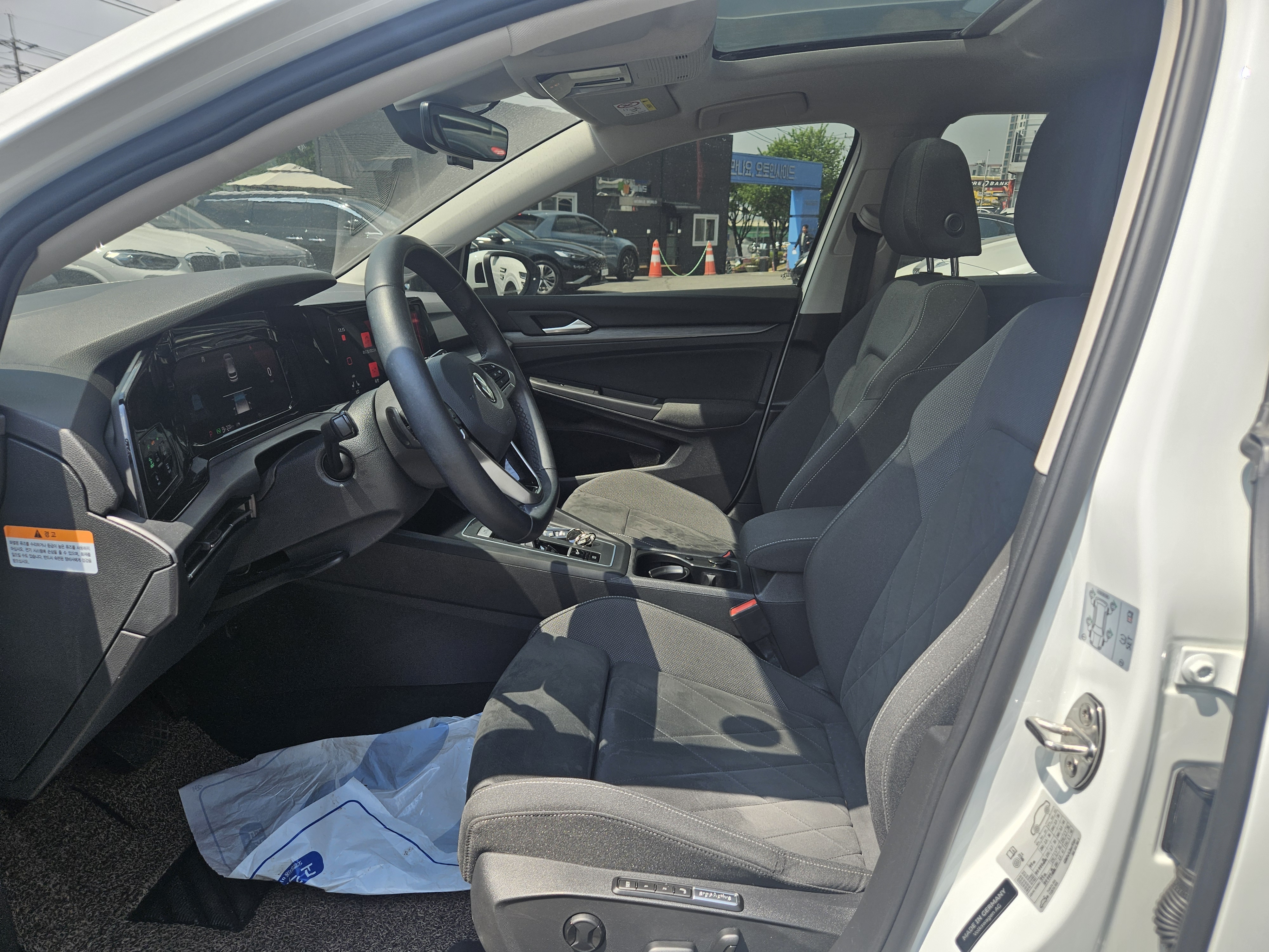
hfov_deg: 73.9
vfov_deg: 58.9
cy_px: 476
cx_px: 634
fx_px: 843
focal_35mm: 23
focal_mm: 5.4
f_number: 1.8
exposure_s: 1/590
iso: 25
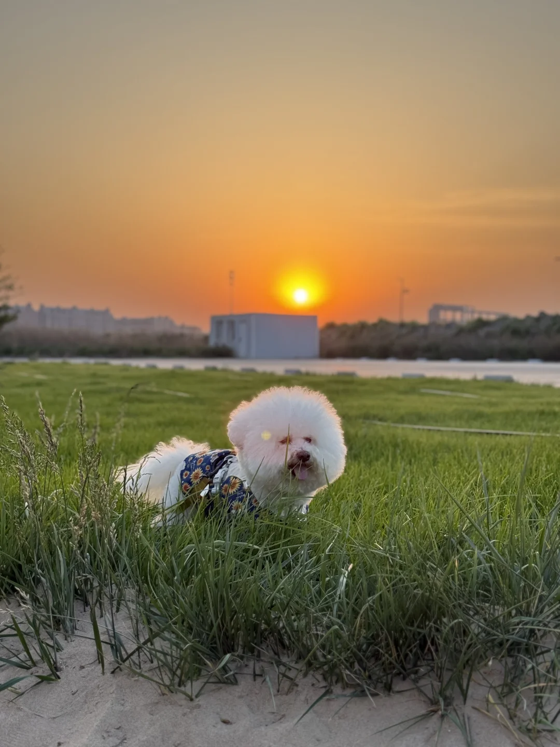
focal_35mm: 48
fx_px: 1035
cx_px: 280
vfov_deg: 39.7
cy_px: 374
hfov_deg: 30.3
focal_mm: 6.76
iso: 100
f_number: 1.78
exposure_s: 1/606
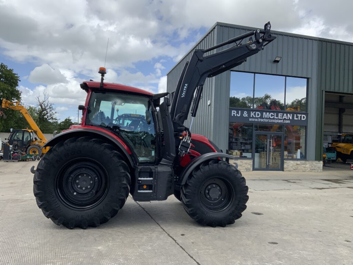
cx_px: 176
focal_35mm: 29
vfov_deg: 48.2
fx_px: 296
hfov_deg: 61.7
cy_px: 132
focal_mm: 3
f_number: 1.8
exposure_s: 1/1412
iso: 16
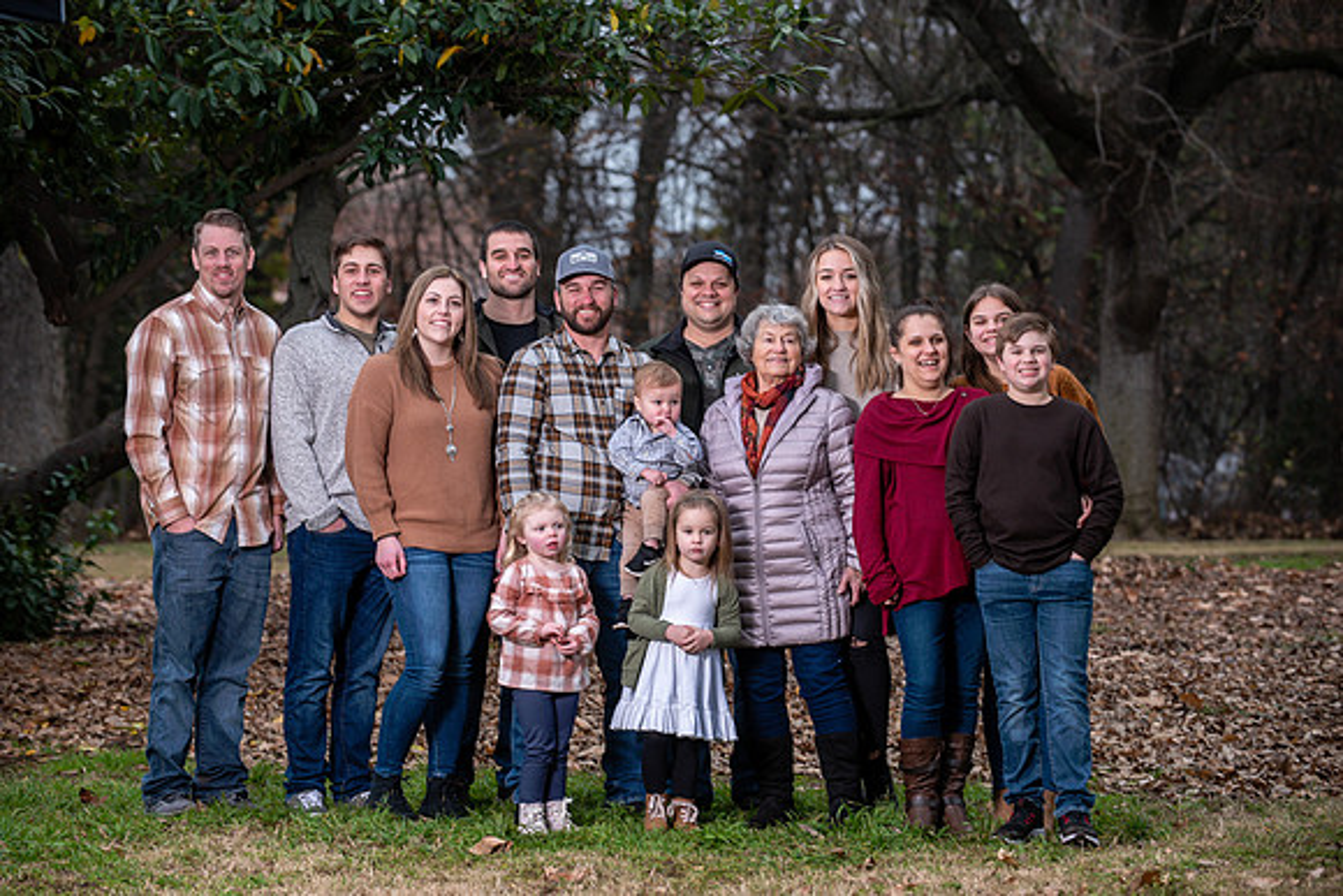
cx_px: 672
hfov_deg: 17.1
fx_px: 4478
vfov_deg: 11.4
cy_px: 448
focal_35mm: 120
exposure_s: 1/125
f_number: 4
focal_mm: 120
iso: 200
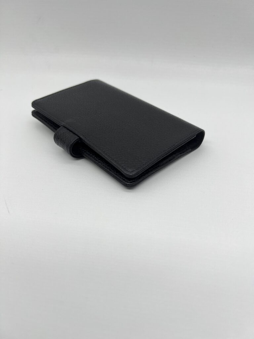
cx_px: 127
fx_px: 254
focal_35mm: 26
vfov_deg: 67.3
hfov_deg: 53.1
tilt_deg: -38.9
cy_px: 170
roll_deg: -1.2
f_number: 1.5
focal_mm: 5.7
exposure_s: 1/221
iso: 40
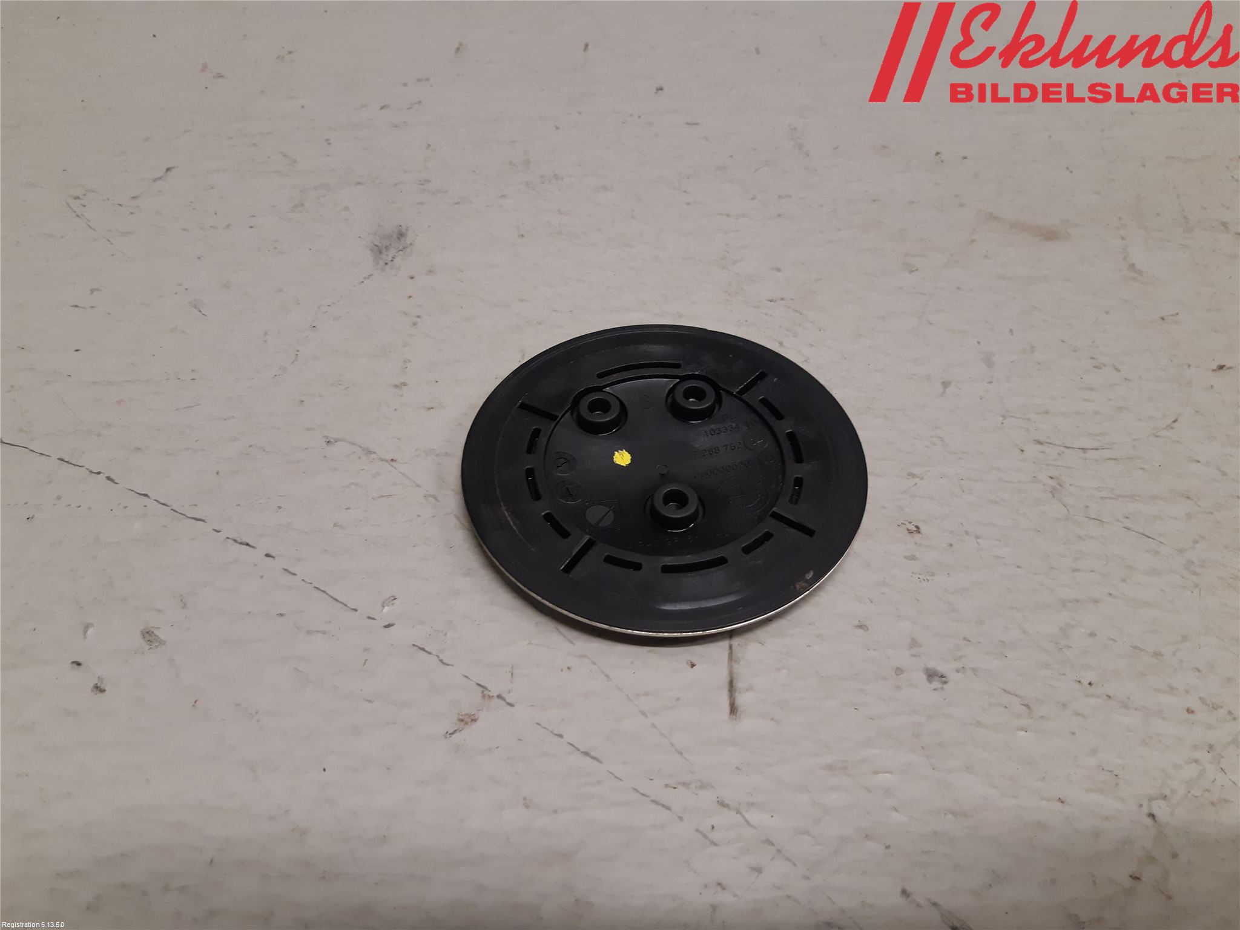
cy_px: 465
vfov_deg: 53.1
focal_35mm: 26
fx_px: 931
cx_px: 620
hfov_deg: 67.3
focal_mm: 3.93
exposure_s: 1/50
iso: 125
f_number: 1.7
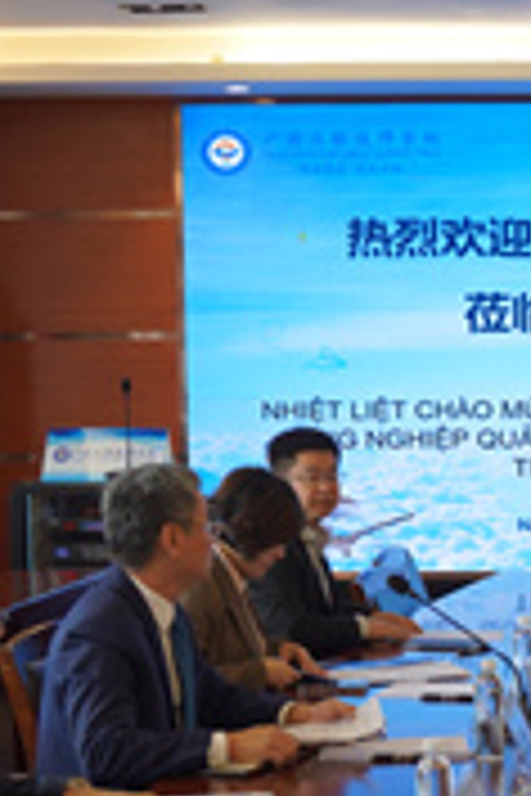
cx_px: 765
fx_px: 2102
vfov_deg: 21.3
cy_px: 603
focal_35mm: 95
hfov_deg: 13.6
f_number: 3.5
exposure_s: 1/125
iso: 640
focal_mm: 28
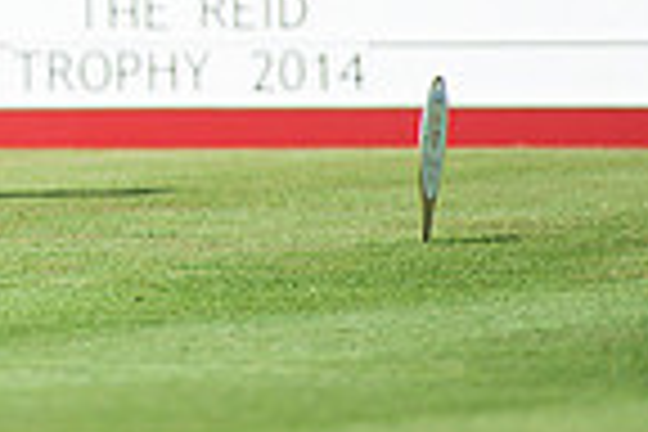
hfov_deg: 1.7
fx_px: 21688
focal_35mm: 1205
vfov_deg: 1.1
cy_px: -400
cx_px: -464
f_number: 5.6
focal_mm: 300
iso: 200
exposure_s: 1/3200
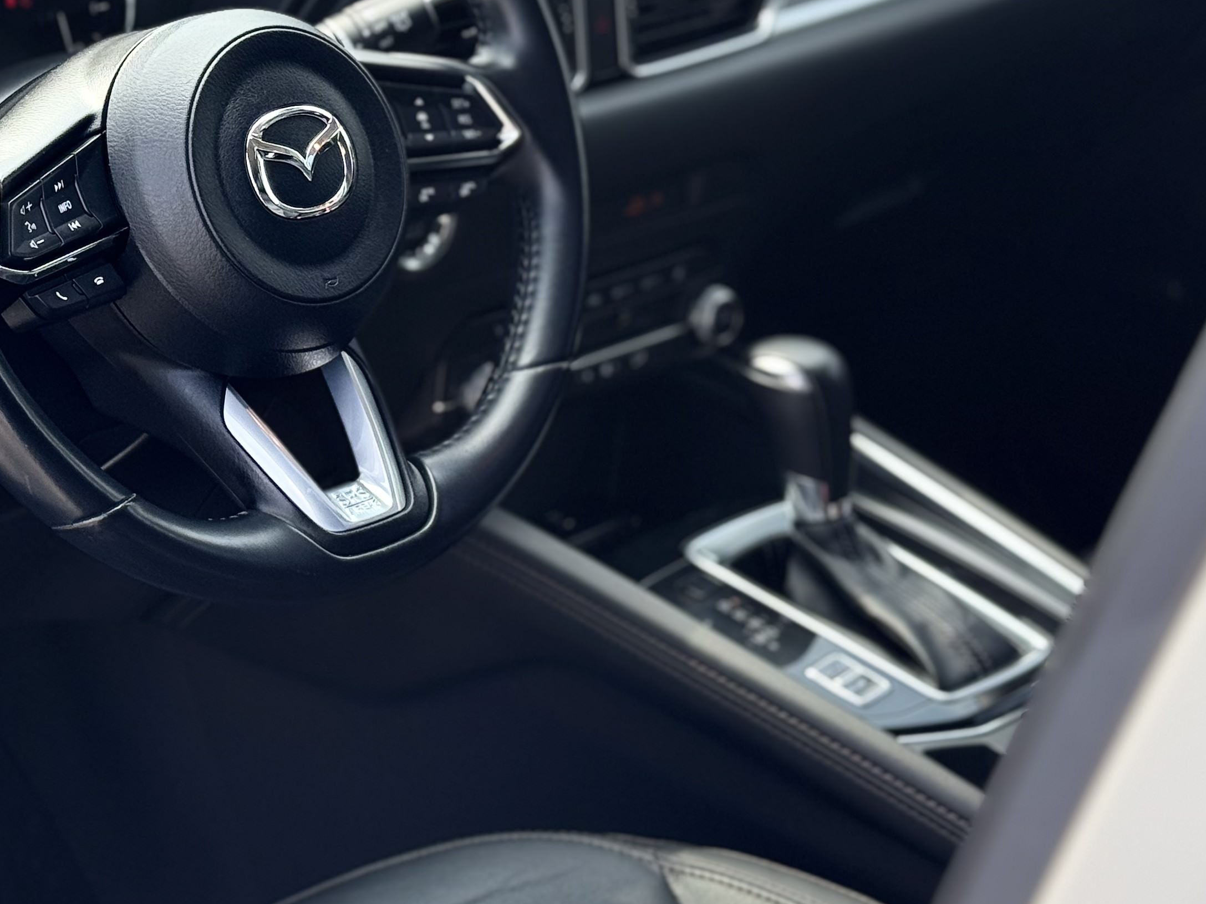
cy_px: 125
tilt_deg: -17.9
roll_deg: -2.6
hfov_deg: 21.8
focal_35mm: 89
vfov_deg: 16.4
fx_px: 3101
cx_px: 284
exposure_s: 1/865
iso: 64
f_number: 1.78
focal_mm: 6.76
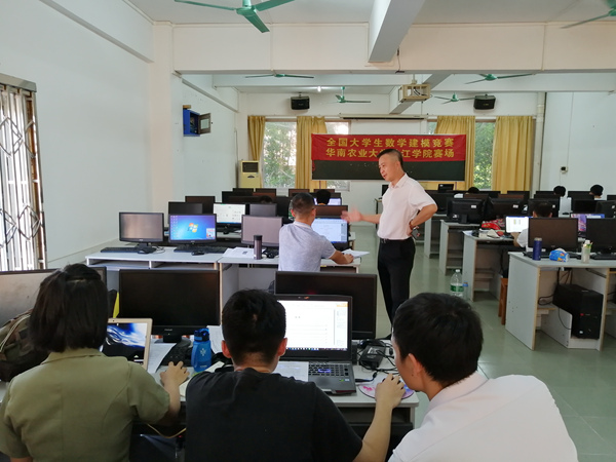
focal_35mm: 27
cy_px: 231
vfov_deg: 51.4
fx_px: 480
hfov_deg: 65.3
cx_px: 308
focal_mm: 3.88
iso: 200
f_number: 1.8
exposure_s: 1/33.3
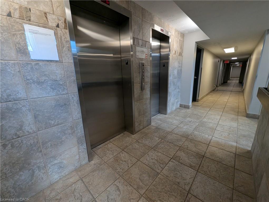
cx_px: 134
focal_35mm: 13
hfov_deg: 106.1
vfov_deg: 90.0
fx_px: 101
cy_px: 101
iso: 193
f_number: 2.2
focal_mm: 1.95
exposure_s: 1/120
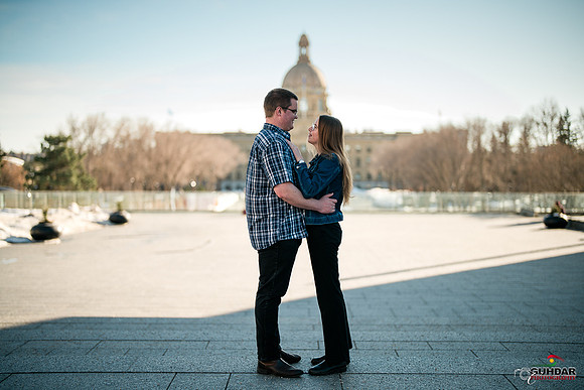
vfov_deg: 27.0
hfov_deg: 39.6
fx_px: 811
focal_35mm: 50
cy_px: 195
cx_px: 292
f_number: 1.2
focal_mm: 50
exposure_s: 1/3200
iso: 100
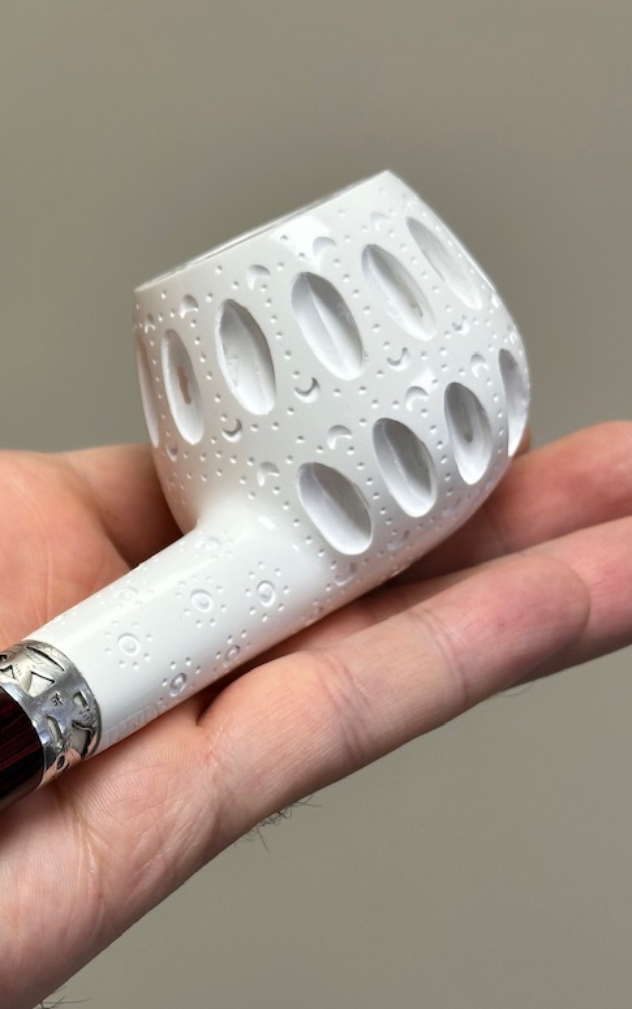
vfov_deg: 24.6
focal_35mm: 84
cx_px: -46
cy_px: 613
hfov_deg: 15.2
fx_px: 2313
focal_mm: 6.86
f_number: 1.78
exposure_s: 1/100
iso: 50
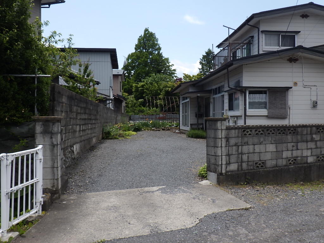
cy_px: 122
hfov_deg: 54.0
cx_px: 162
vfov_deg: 41.8
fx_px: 318
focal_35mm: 34
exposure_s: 1/800
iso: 125
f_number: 4.6
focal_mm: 6.1
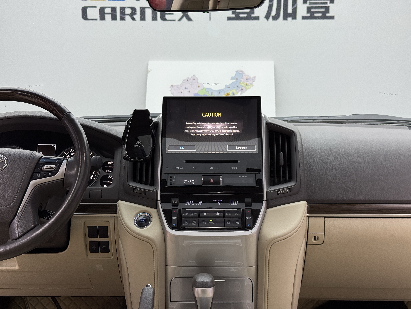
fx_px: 570
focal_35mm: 48
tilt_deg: -8.6
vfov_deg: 30.3
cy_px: 154
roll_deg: +0.2
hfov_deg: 39.7
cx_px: 206
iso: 50
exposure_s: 1/100
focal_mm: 6.76
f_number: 1.78
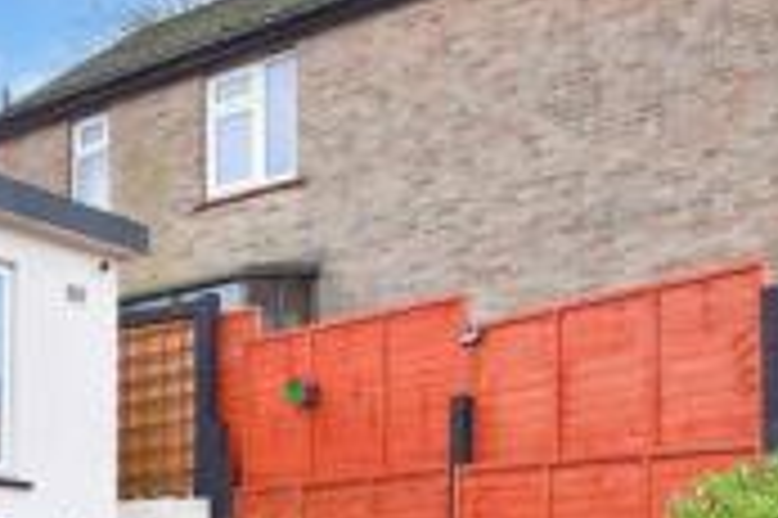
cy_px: 619
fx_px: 1231
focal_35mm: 57
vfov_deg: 22.0
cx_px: -166
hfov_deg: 29.8
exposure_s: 1/125
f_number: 8
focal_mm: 10
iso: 400
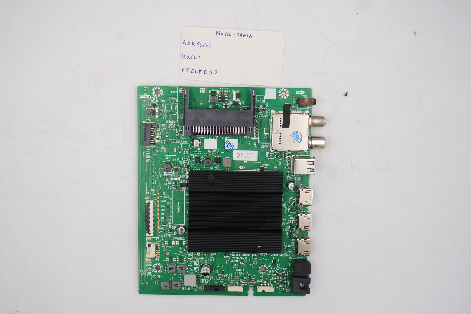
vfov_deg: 29.9
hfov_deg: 43.6
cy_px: 157
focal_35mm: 45
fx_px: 589
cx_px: 236
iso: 160
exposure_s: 1/100
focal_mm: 17
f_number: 5
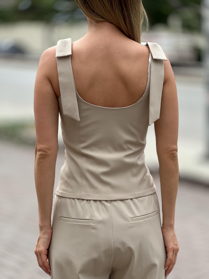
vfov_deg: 25.3
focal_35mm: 77
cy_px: 140
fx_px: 620
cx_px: 104
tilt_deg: -5.3
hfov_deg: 19.1
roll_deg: -0.3
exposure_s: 1/350
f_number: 2.8
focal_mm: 9
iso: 32
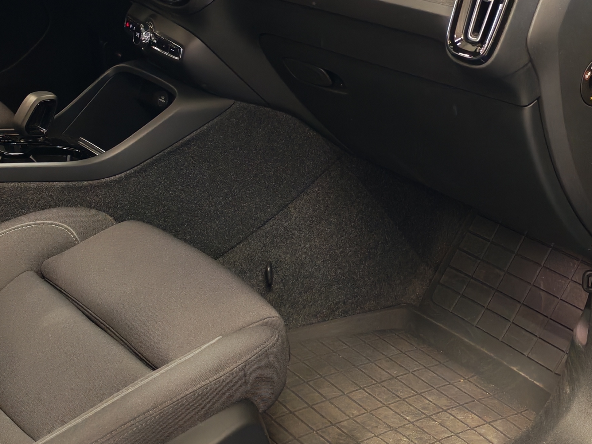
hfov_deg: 28.5
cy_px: 174
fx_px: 1163
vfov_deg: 21.6
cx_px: 322
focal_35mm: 68
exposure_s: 1/50
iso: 800
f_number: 1.9
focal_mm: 6.12
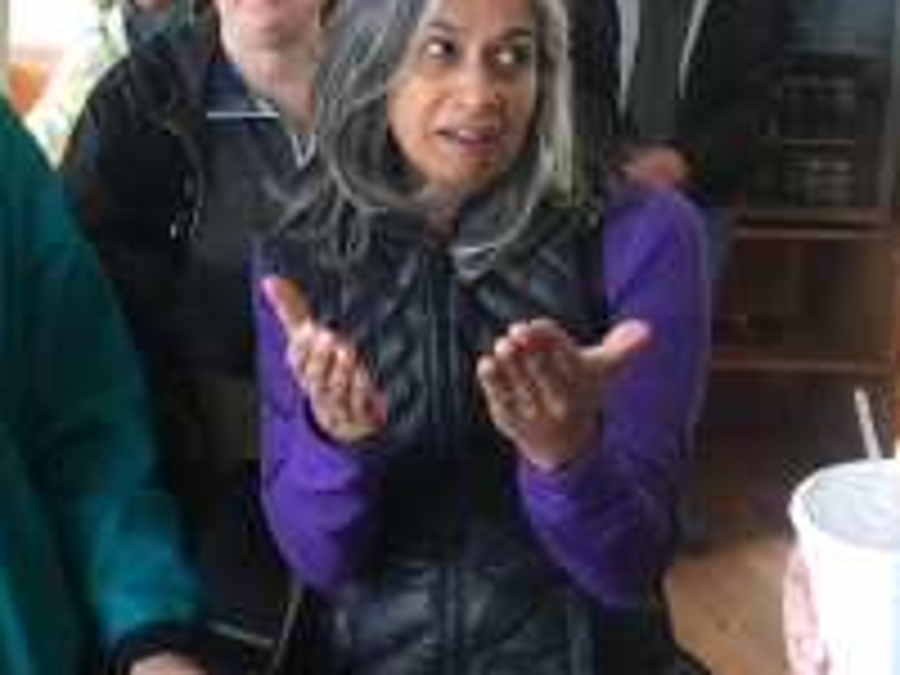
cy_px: 104
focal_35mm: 53
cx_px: 202
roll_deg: -2.0
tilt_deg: -7.4
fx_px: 1378
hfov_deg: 35.2
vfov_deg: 26.8
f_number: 2.2
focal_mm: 4.15
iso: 80
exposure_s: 1/30
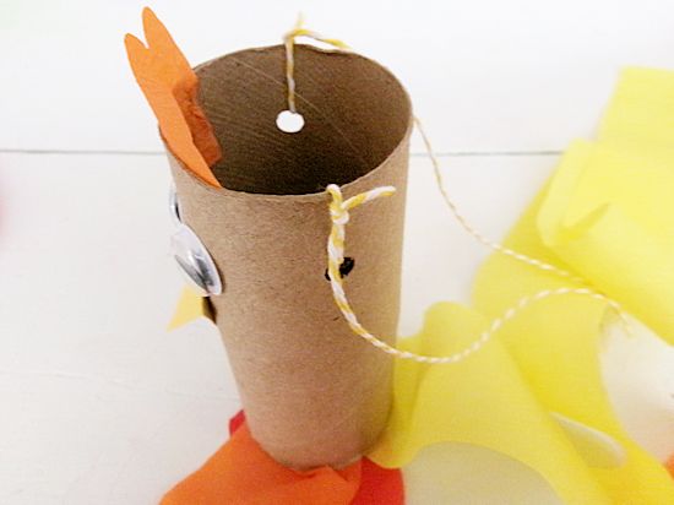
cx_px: 337
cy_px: 252
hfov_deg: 63.5
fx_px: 545
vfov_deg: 49.7
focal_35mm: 28
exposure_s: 1/6
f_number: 3.9
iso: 800
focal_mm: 5.1
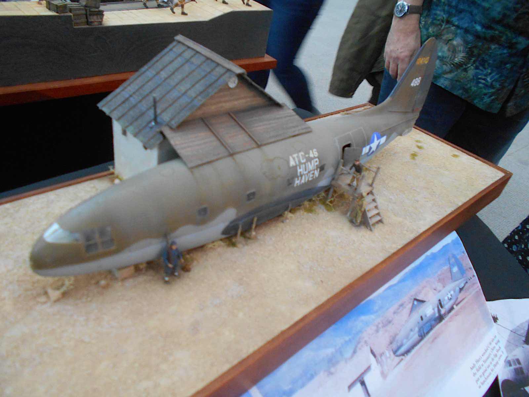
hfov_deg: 67.3
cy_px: 198
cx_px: 264
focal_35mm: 26
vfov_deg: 53.1
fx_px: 397
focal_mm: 4.6
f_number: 3.2
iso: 400
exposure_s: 1/20
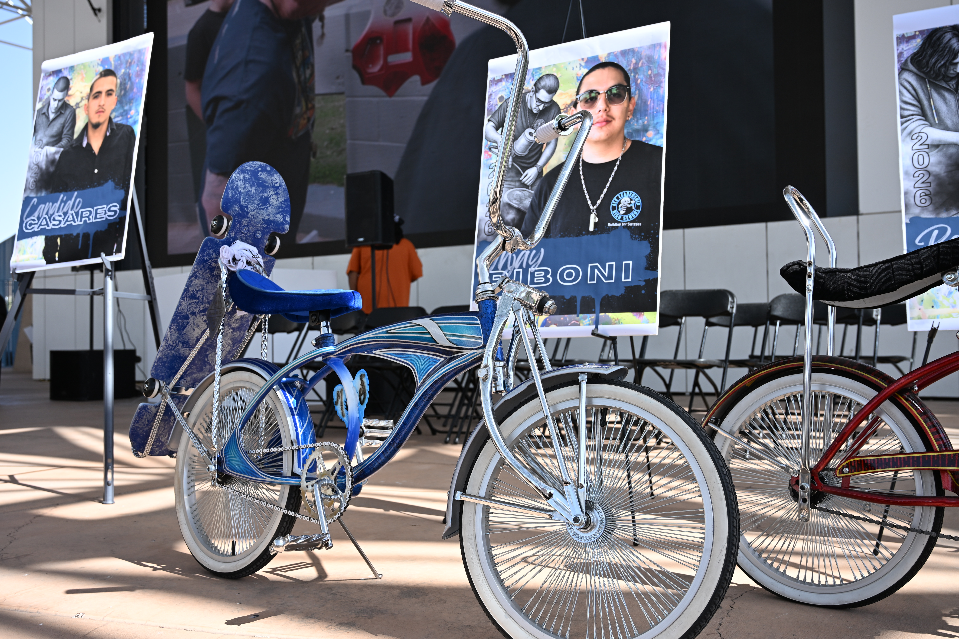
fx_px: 932
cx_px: 480
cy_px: 320
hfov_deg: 54.4
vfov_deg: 37.9
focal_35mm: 35
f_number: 5.6
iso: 125
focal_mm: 35
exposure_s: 1/250
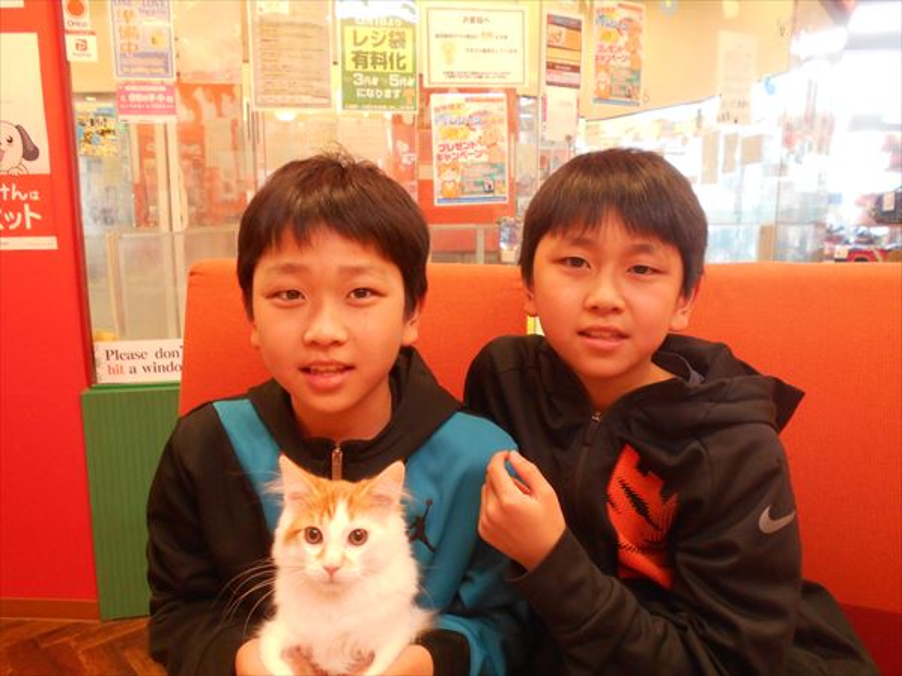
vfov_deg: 53.1
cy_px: 338
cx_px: 451
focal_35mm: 26
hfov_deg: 67.3
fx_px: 677
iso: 280
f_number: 3.2
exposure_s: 1/30
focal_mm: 4.6
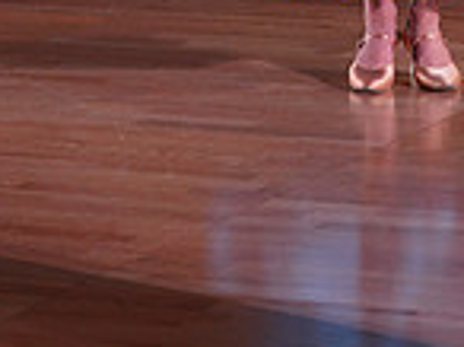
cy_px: -337
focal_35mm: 276
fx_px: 3693
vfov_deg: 5.3
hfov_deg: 7.2
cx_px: 472
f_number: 2.8
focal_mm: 72
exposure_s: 1/500
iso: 800
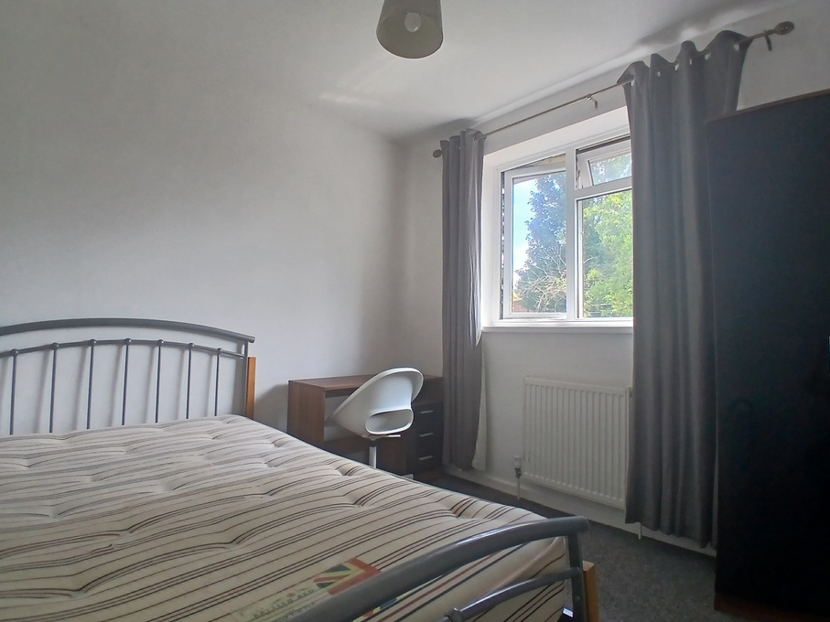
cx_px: 407
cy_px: 312
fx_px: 432
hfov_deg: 87.8
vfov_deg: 71.6
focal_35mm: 18
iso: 64
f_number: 2.2
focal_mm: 1.4
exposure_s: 1/100
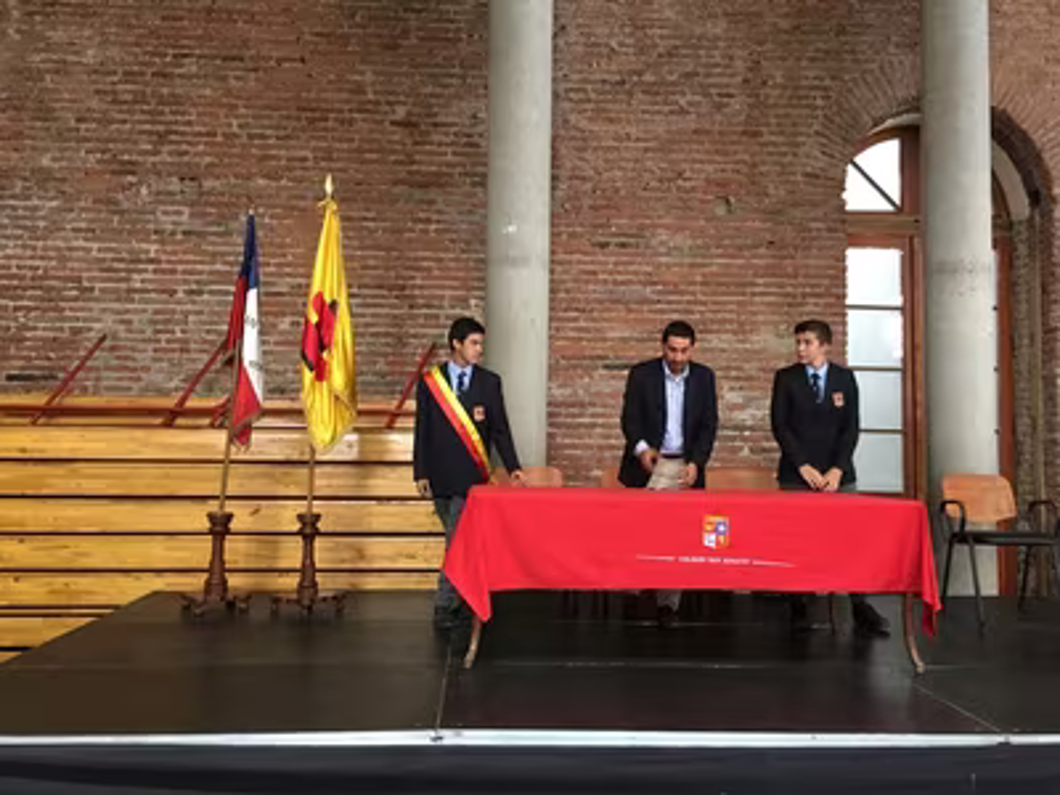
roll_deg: -1.7
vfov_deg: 48.2
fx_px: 888
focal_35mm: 29
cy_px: 398
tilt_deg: +2.1
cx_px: 530
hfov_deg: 61.7
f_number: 2.2
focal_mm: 4.15
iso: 125
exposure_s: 1/17
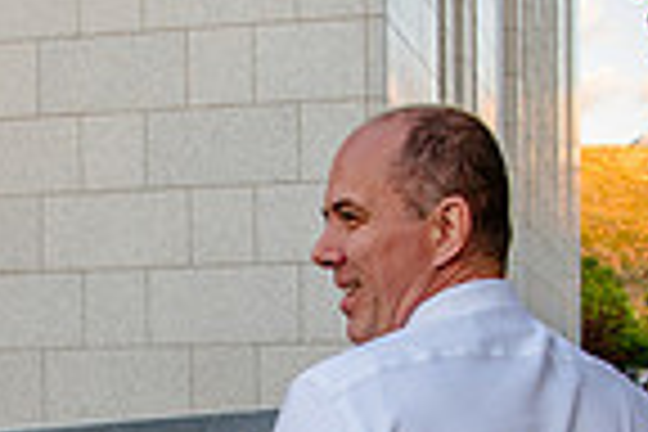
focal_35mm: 100
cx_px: 163
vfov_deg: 13.2
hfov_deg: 20.3
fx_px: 1800
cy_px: 577
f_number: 7.1
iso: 640
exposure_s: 1/125
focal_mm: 24
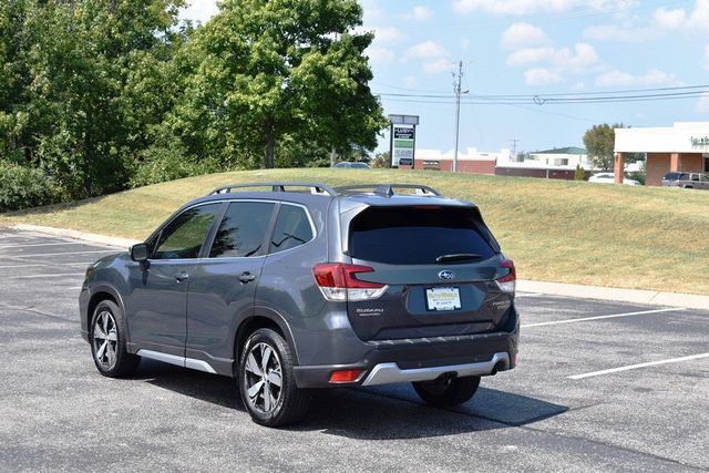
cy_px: 236
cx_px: 354
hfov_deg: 35.0
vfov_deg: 23.8
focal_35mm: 57
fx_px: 1123
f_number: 8
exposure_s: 1/250
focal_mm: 38
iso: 125
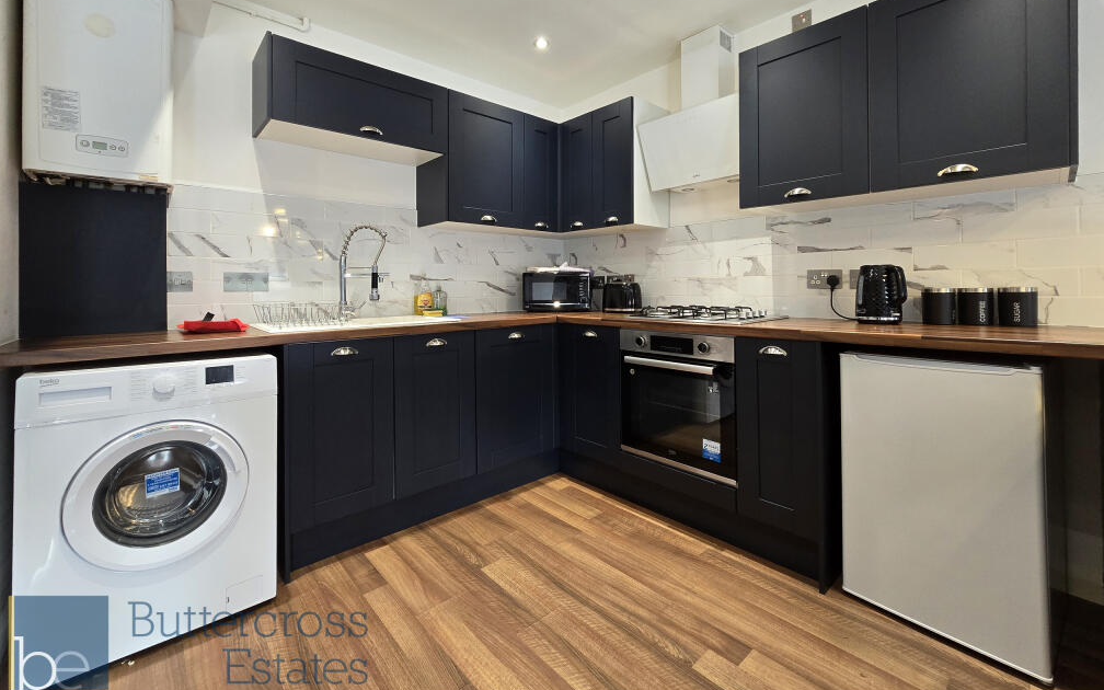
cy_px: 281
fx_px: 421
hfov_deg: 105.3
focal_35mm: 14
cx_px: 552
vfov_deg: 77.9
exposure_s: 1/50
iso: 250
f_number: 2.2
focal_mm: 2.2
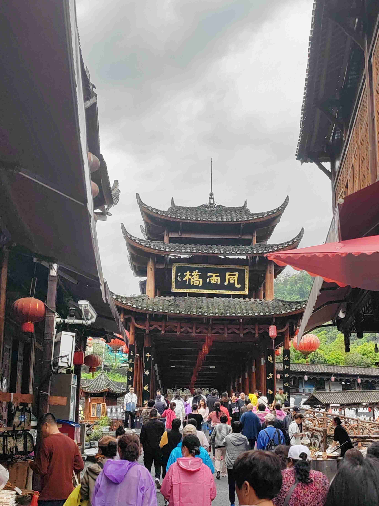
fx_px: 788
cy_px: 253
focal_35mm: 54
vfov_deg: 35.5
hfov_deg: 27.0
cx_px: 190
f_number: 5.6
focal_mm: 6.14
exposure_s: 1/625
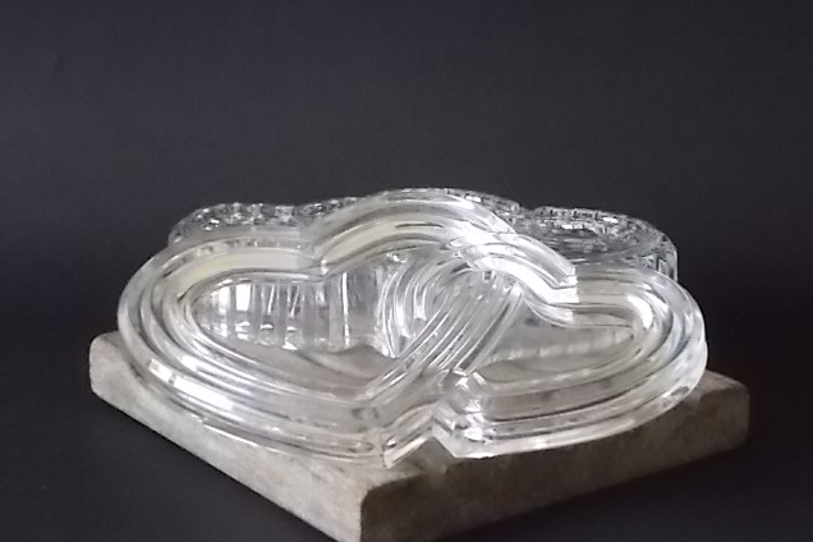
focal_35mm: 90
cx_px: 405
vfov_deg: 15.2
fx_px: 2032
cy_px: 268
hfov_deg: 22.6
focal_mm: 15.4
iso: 800
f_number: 6.3
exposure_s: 1/30
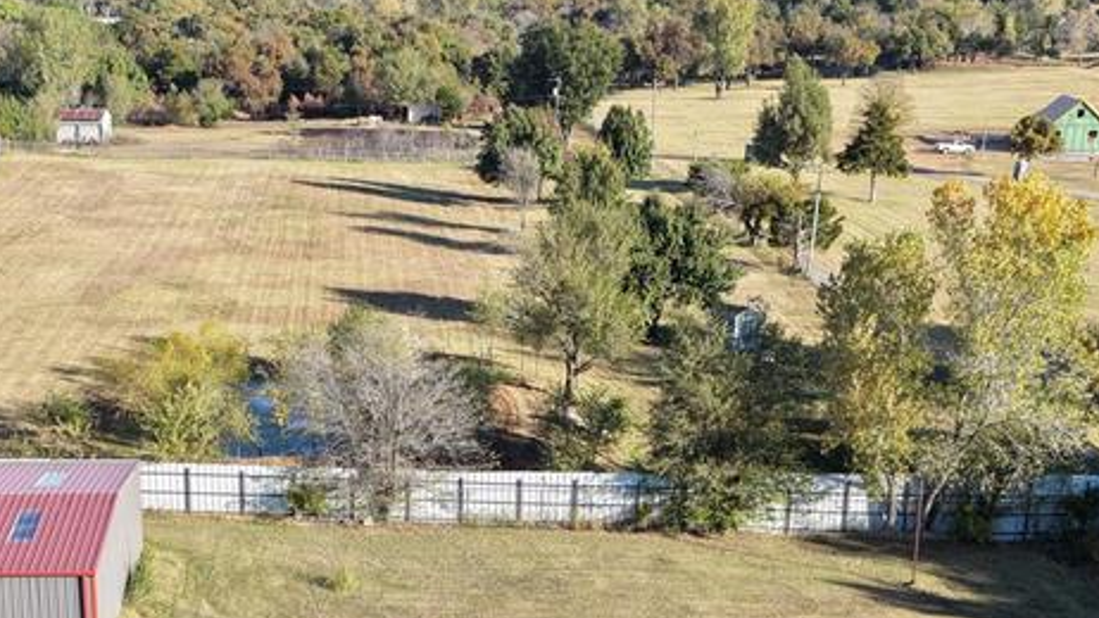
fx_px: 1894
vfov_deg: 17.5
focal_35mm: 65
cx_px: 363
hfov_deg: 32.1
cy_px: 782
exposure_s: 1/1000
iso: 250
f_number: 2.8
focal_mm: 14.45
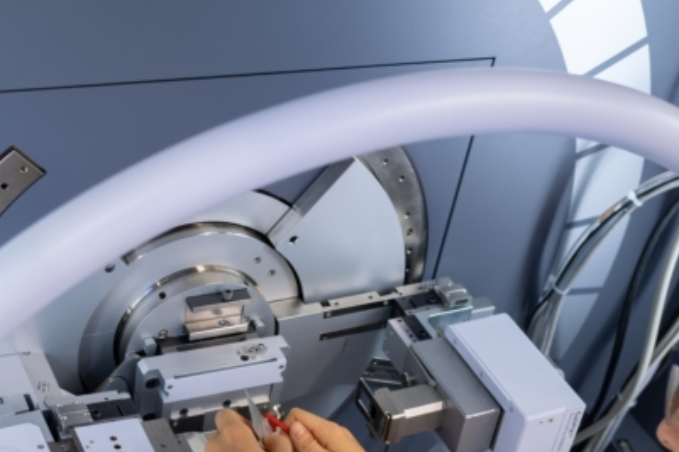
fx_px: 1263
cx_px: 352
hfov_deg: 30.1
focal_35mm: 67
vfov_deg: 19.9
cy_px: 413
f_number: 2.8
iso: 320
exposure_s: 1/100
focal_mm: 23
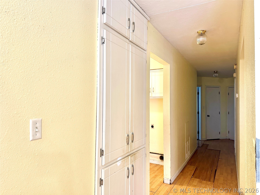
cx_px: 130
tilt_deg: +1.3
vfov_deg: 56.8
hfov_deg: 71.6
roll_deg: -1.1
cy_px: 98
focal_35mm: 24
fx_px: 180
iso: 200
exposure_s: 1/120
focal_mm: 6.86
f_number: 1.78
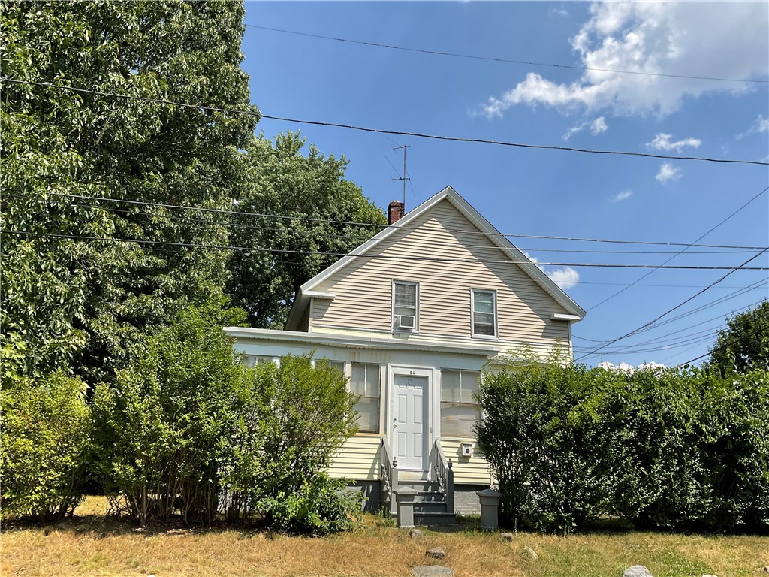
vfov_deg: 48.2
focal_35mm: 29
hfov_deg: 61.7
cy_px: 288
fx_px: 644
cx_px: 384
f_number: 1.8
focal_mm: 3
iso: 16
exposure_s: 1/1912
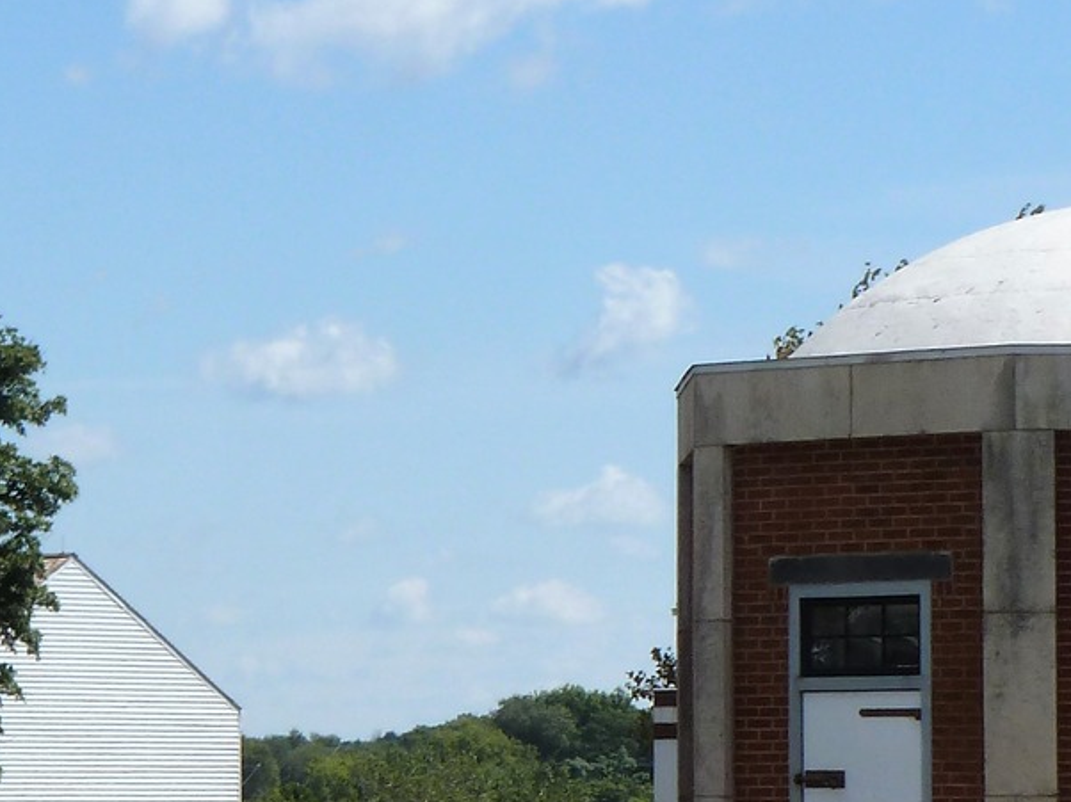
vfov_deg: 6.9
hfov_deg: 9.1
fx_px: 6680
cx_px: -21
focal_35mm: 216
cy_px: 445
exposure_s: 1/500
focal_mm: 11.7
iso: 100
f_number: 5
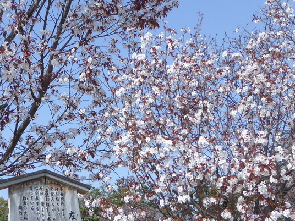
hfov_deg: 33.5
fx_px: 477
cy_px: 136
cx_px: 64
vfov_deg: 26.0
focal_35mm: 56
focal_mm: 4.3
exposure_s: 1/800
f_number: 3.3
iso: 100
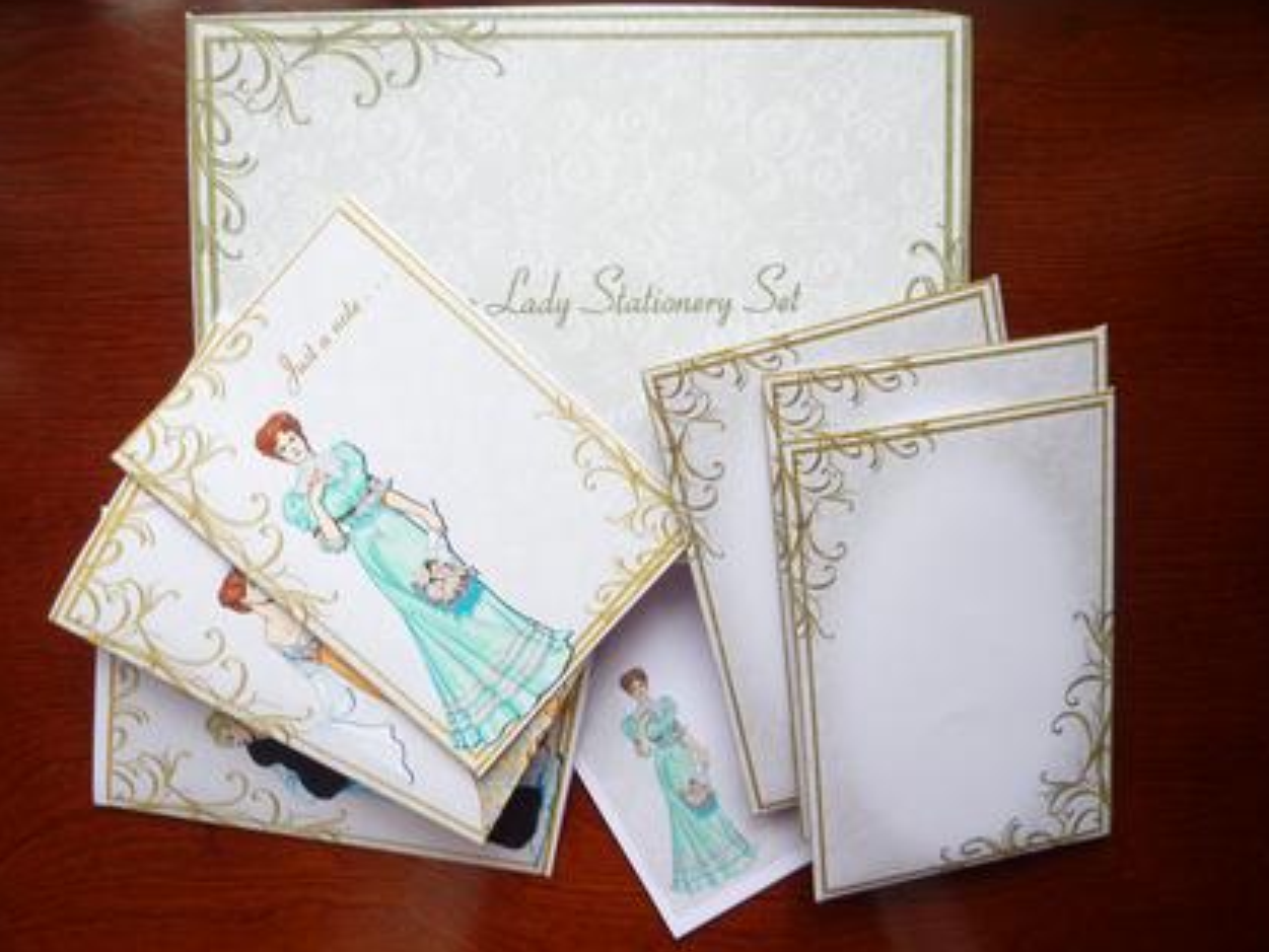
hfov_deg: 65.3
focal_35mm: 27
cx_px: 627
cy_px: 447
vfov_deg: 51.3
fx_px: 990
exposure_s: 1/30
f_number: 3.3
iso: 125
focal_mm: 4.1
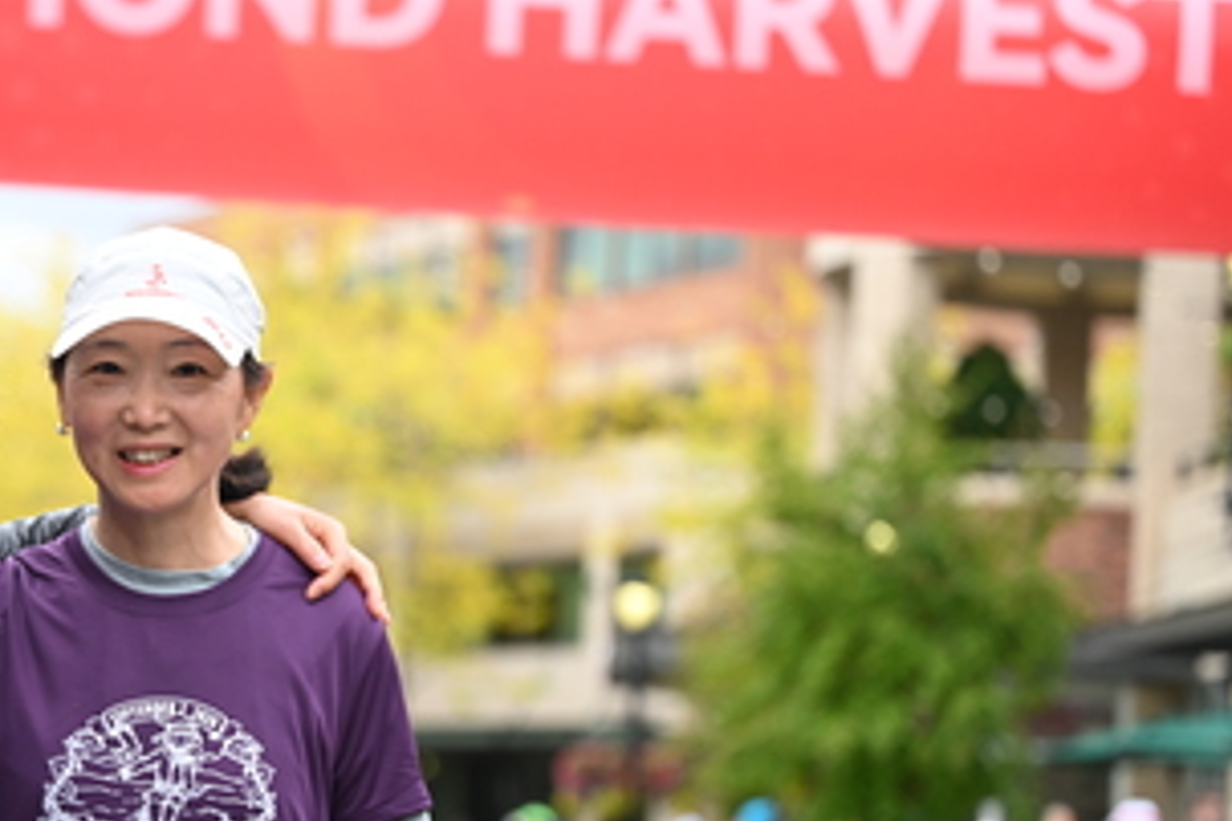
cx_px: 183
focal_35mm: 127
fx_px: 4346
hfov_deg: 16.0
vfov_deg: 10.8
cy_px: 559
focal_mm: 70
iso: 640
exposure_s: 1/2000
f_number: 2.8
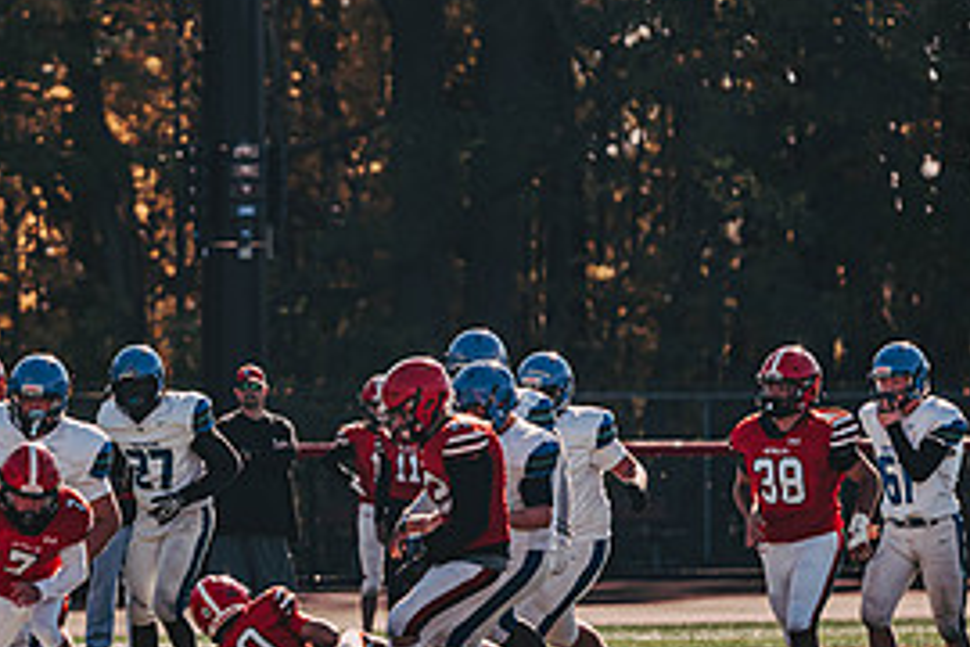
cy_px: 581
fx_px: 11558
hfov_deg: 4.8
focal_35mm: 429
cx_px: 122
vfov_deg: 3.2
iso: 250
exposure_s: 1/2500
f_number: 3.2
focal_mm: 200
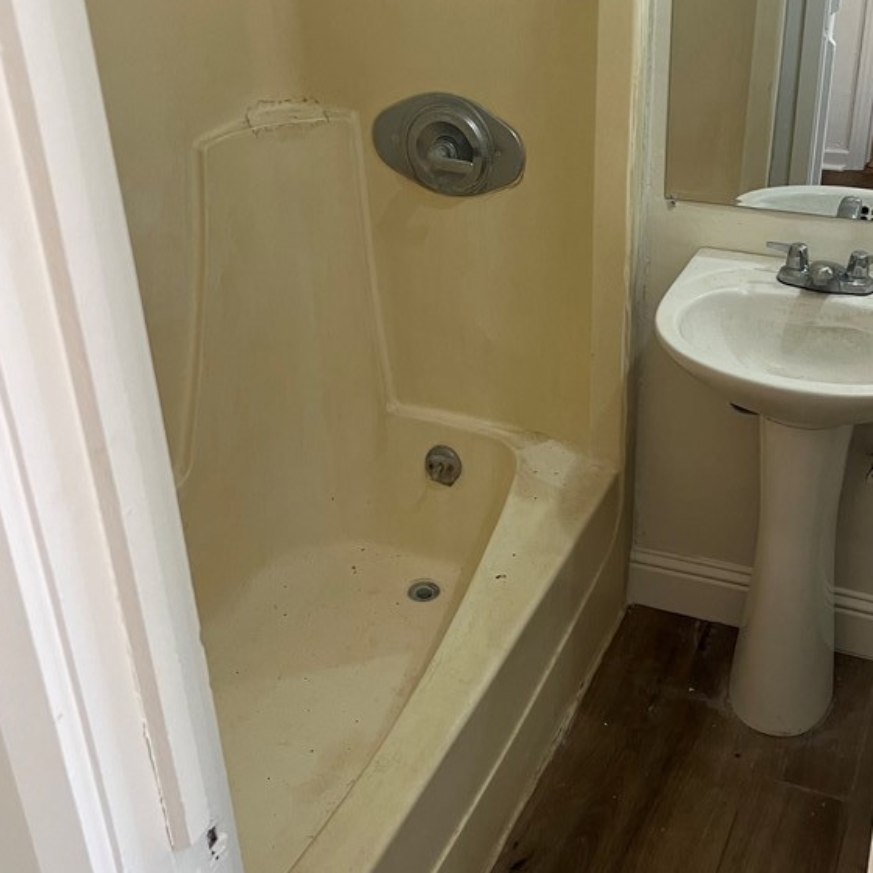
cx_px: 500
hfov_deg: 39.9
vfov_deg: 39.8
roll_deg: +2.5
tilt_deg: -26.7
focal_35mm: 42
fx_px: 1198
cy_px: 327
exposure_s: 1/60
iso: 100
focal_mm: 5.1
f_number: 1.6
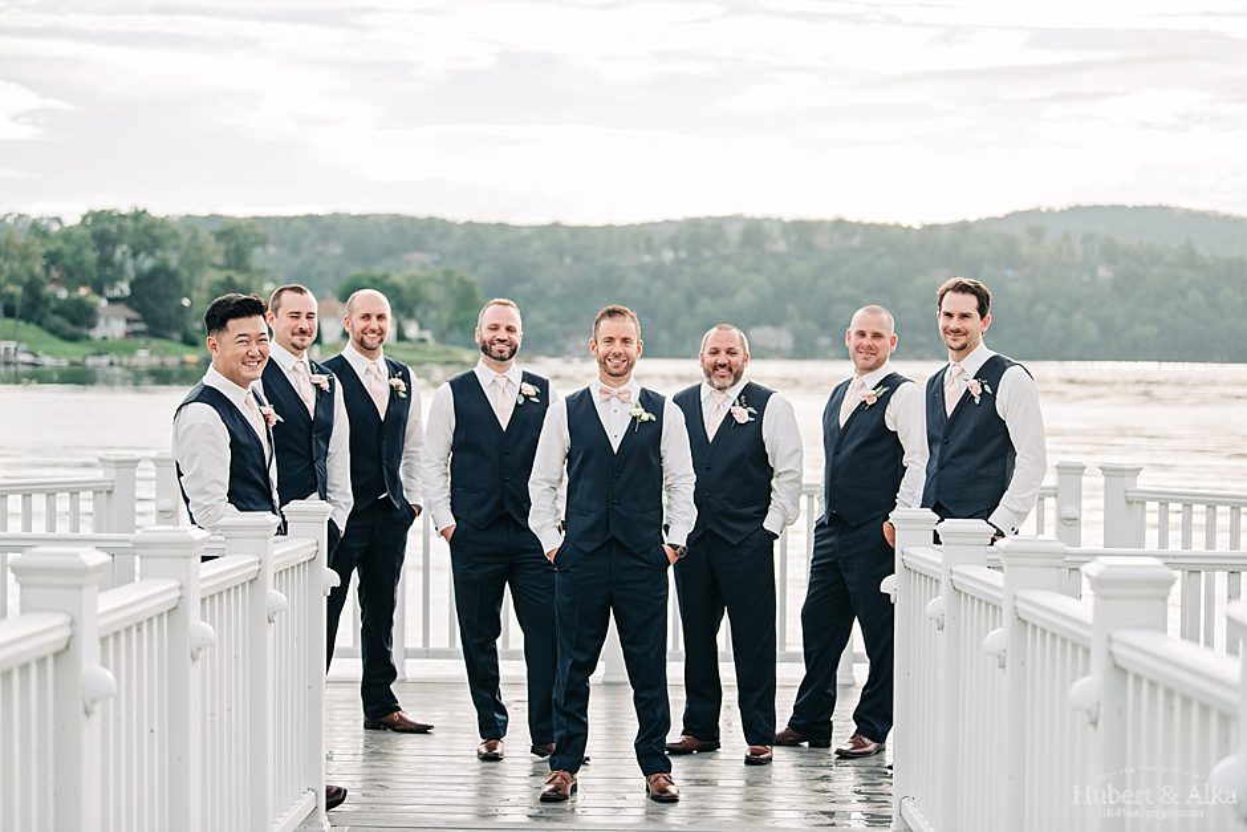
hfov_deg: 28.8
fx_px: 2425
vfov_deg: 19.5
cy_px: 416
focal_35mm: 70
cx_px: 624
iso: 400
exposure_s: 1/2500
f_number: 2.8
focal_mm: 70
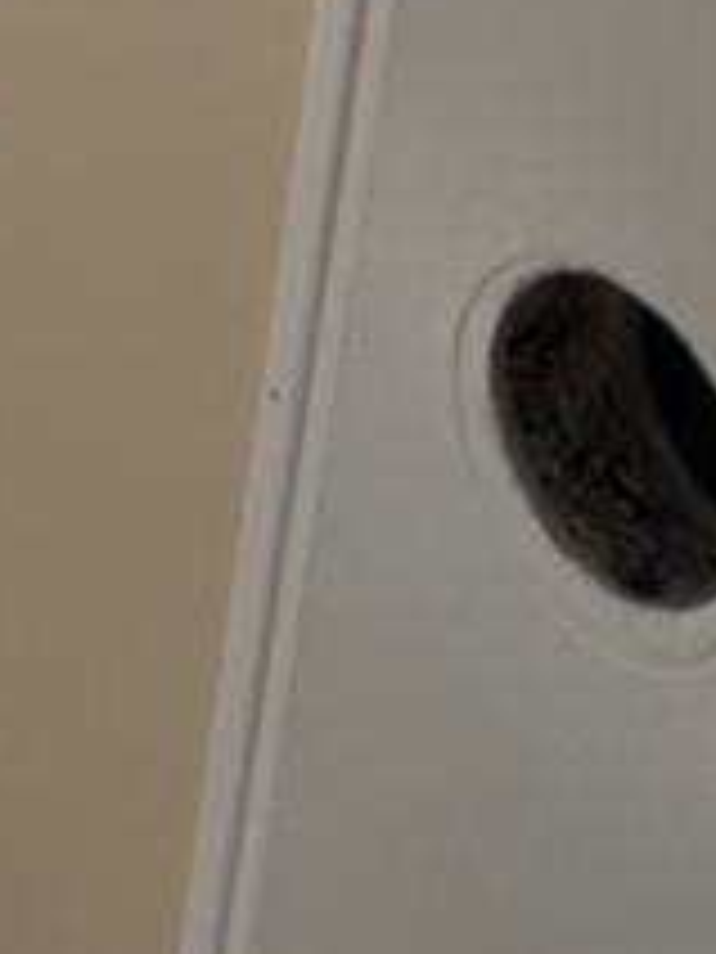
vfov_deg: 15.0
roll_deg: -0.5
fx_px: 3199
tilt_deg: -19.9
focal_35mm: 116
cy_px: -711
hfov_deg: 11.0
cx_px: -923
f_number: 1.78
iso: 100
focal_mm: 6.76
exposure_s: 1/467
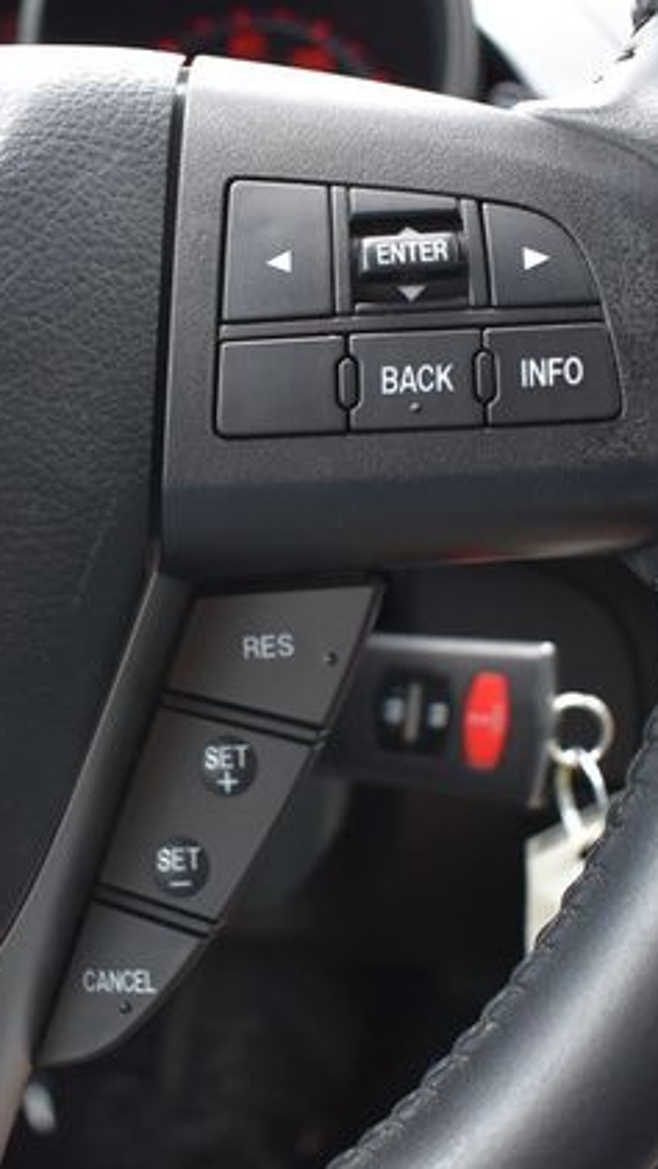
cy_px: 587
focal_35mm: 43
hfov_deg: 27.3
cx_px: 161
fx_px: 1333
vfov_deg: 47.3
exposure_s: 1/250
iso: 500
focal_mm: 18
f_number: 3.5
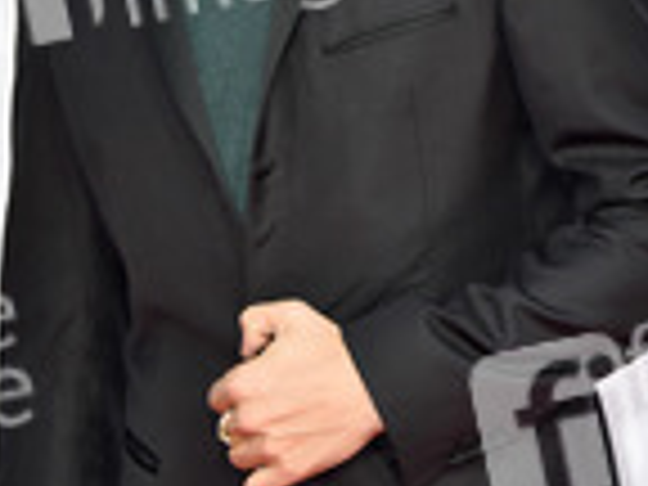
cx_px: 292
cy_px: 176
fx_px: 3407
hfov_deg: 10.9
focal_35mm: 182
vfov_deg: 8.2
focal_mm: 68
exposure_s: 1/160
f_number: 5.6
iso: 1000
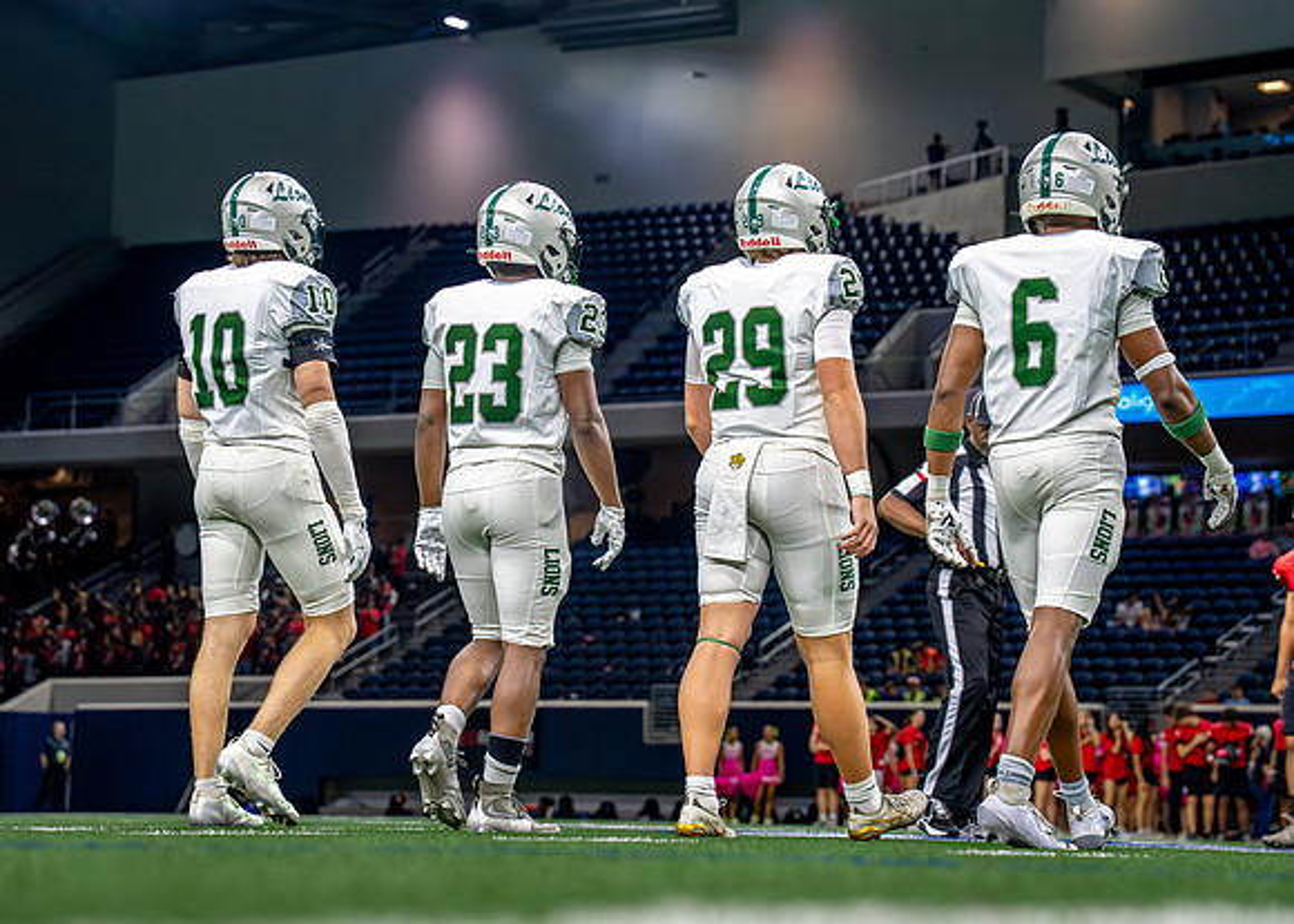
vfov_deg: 16.7
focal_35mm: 85
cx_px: 621
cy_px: 434
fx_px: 3141
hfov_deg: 23.3
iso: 6400
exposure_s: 1/1600
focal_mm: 70
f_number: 3.5
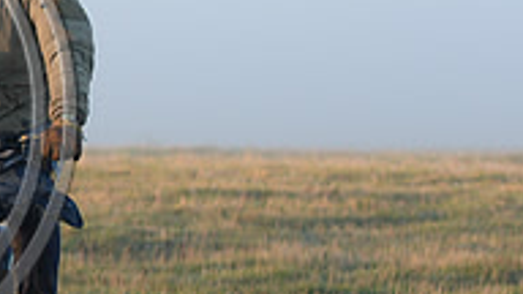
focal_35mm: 396
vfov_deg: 3.1
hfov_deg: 5.4
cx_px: -234
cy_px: 76
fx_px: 5492
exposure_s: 1/800
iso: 1250
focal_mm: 125
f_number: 7.1
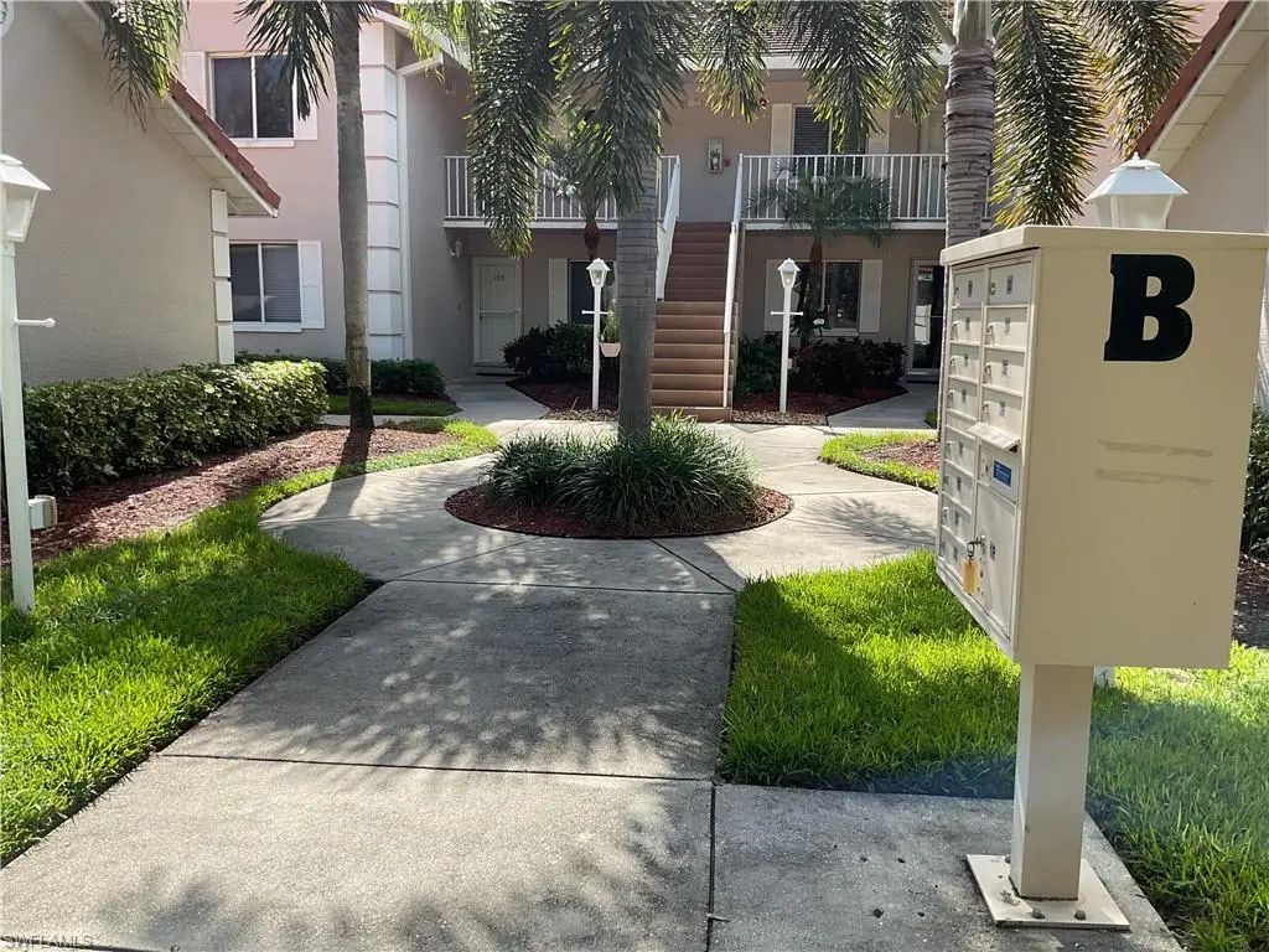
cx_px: 634
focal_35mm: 29
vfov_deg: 48.2
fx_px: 1063
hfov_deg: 61.7
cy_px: 476
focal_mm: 3
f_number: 1.8
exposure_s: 1/804
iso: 16
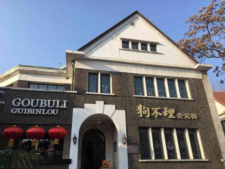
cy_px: 84
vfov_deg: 48.2
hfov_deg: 61.7
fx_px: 188
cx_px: 112
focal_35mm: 29
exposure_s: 1/845
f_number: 2.2
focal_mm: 4.15
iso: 25
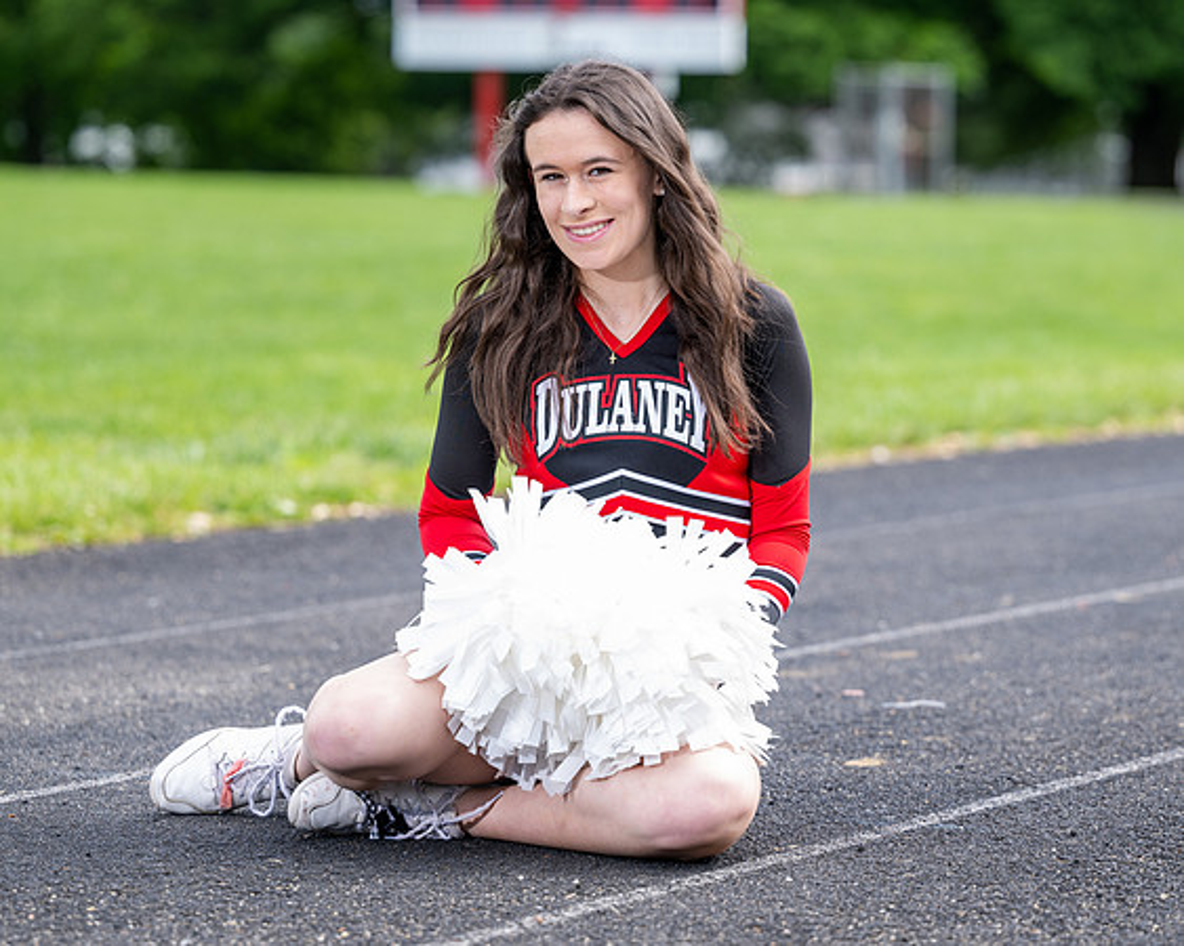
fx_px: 5365
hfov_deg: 12.6
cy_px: 405
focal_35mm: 153
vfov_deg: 10.1
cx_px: 686
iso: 50
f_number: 3.2
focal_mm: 110
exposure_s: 1/250
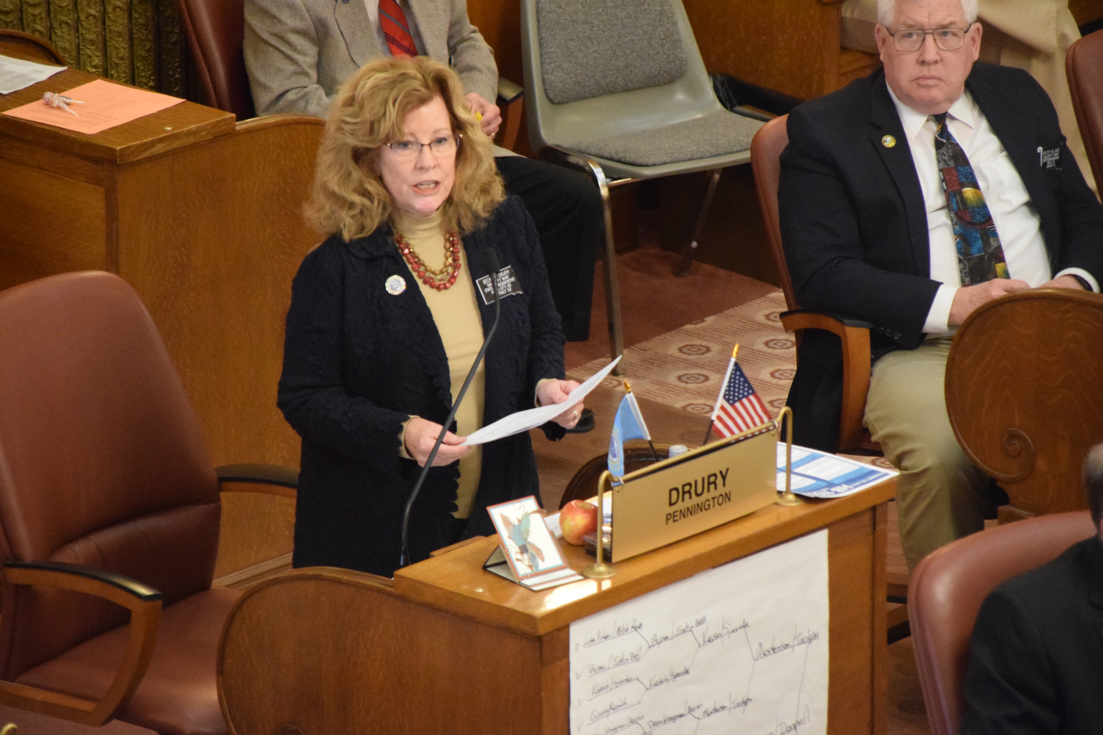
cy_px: 368
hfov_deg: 8.3
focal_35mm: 248
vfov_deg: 5.6
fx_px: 7583
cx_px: 552
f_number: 6
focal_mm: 165
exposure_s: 1/60
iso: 6400
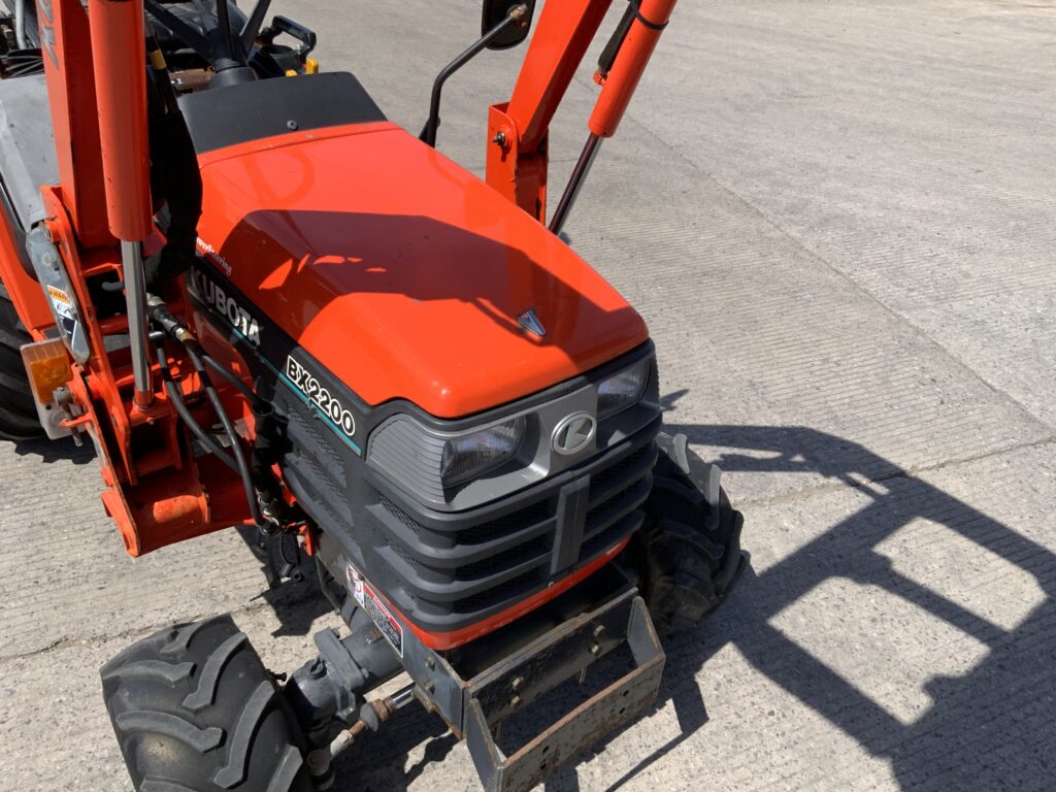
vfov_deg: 48.2
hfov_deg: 61.7
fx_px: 885
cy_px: 396
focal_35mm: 29
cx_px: 528
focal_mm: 3
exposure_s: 1/1412
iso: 16
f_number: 1.8
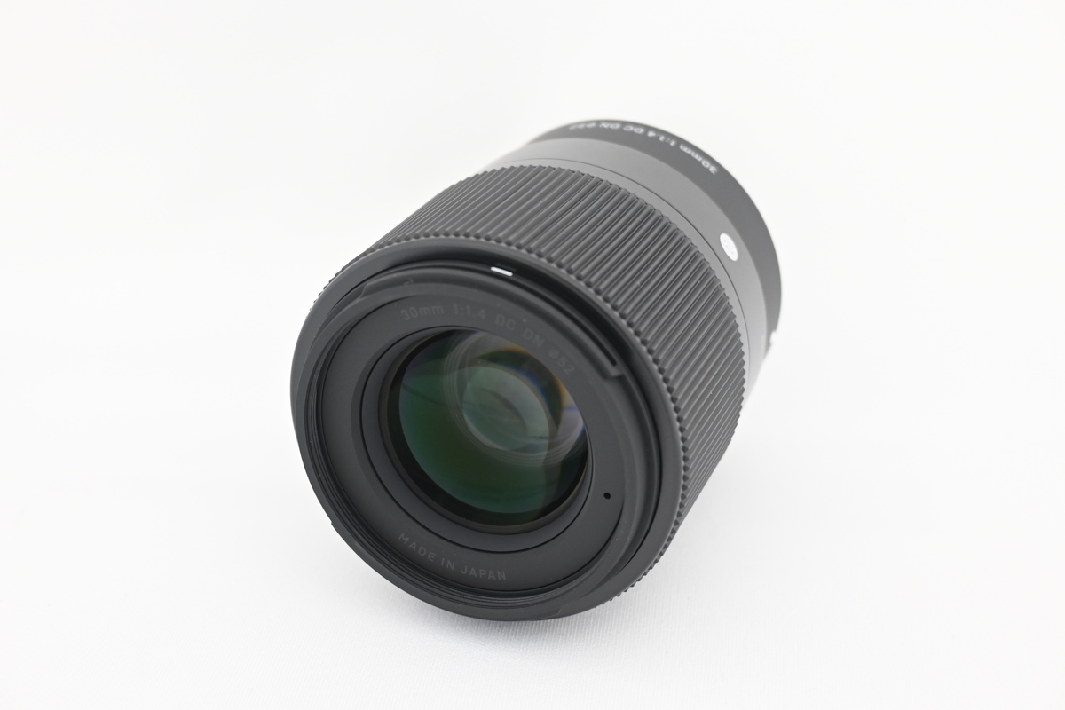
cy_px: 355
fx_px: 1553
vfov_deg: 25.8
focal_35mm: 52
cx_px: 532
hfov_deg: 37.9
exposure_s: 1/25
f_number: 5.3
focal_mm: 35
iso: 1000
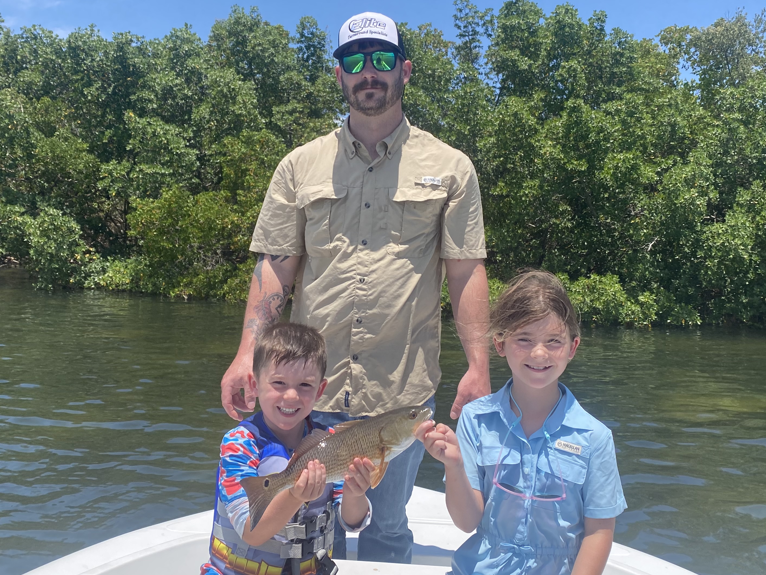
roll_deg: -2.7
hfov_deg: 50.1
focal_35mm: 37
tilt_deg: -2.8
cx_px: 368
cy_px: 256
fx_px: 819
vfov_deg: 38.6
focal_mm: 4.25
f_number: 1.8
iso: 32
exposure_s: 1/2358
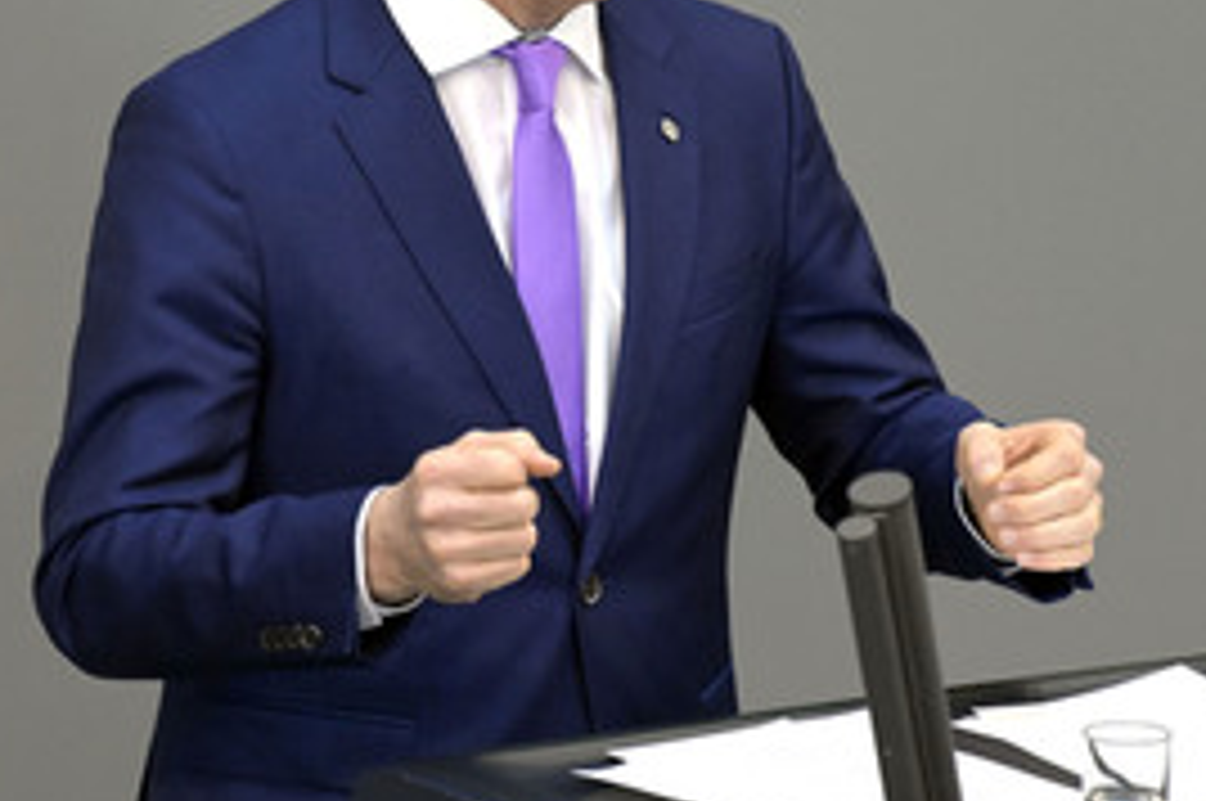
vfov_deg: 2.0
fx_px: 23087
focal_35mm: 690
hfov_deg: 3.0
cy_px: 171
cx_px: 524
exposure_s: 1/500
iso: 10000
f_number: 5.6
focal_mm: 410
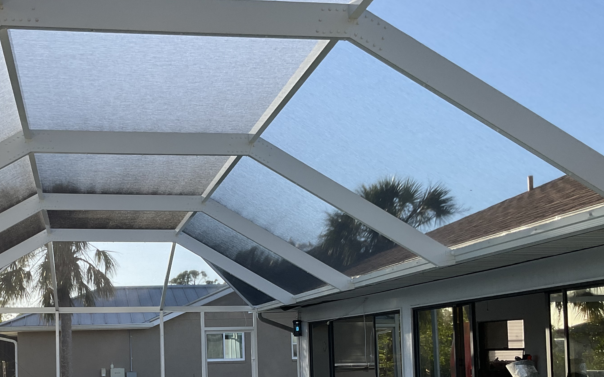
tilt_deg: +1.0
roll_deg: +1.3
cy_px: 328
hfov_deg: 42.6
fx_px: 757
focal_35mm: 46
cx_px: 177
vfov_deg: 27.2
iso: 16
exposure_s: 1/454
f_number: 1.8
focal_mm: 3
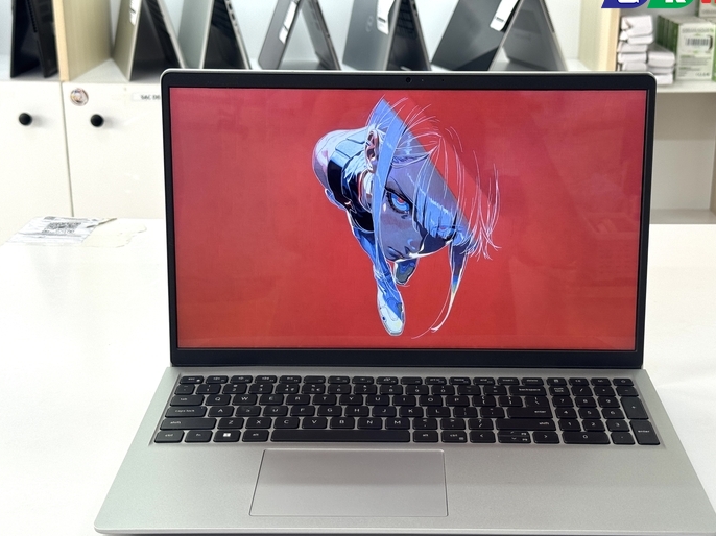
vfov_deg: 26.1
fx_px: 1158
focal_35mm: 56
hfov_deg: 34.3
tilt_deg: -18.4
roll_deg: +0.4
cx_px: 402
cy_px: 267
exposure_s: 1/121
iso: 64
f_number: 1.78
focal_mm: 6.76
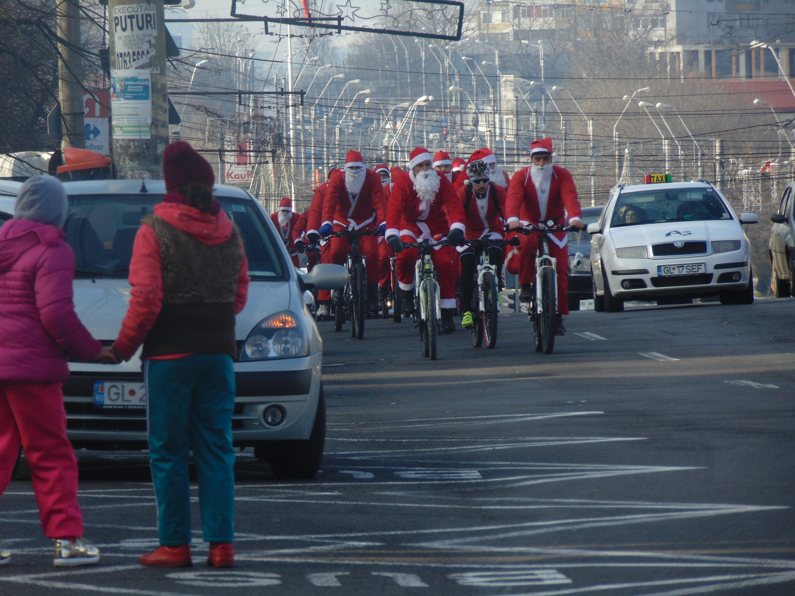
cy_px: 298
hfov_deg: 5.2
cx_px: 398
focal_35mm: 379
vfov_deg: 3.9
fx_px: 8704
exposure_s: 1/320
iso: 80
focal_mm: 68
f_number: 4.2
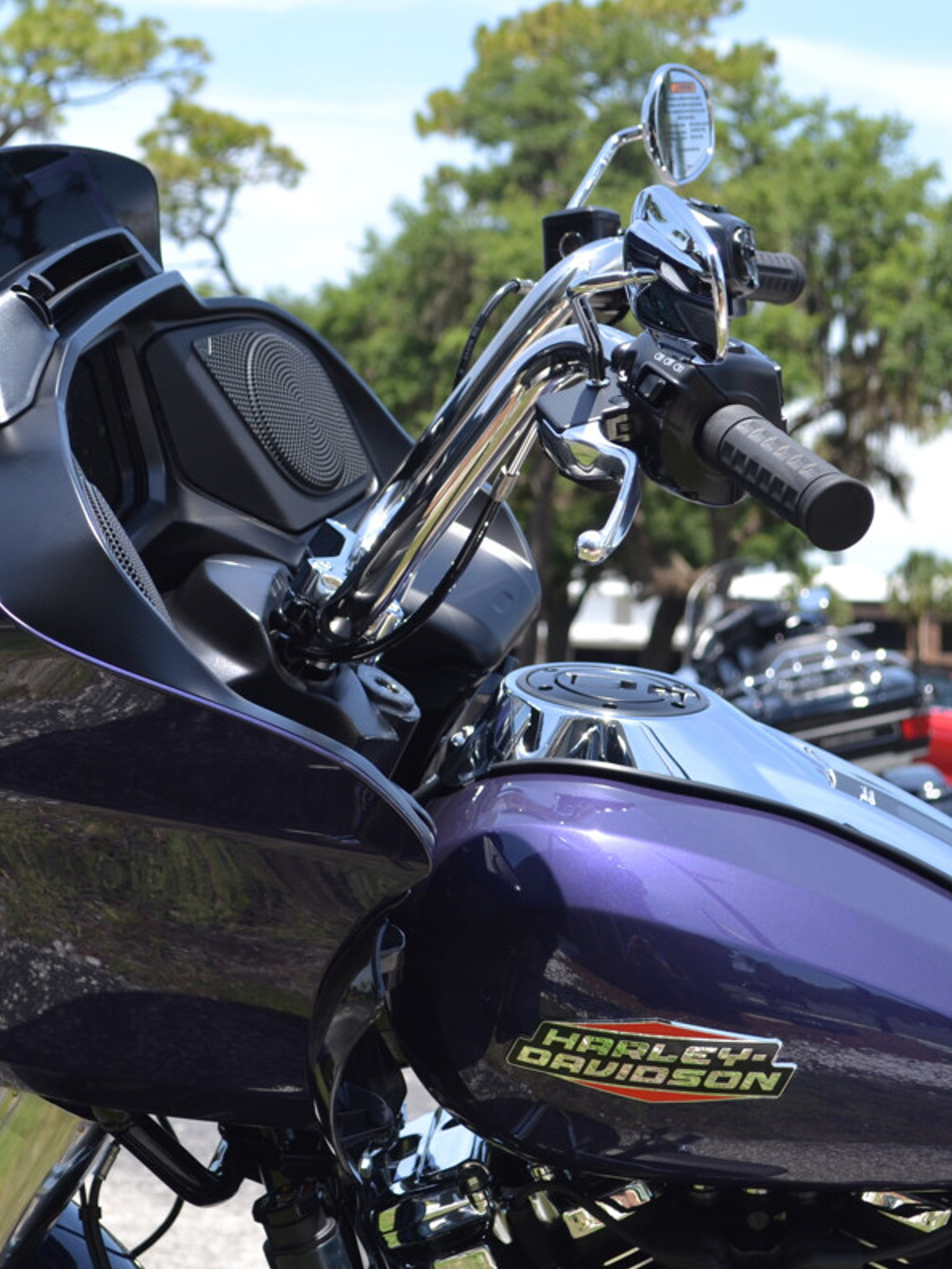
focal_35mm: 96
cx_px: 389
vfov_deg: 20.4
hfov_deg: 15.4
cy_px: 632
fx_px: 3519
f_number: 7.1
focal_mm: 44
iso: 100
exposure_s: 1/200
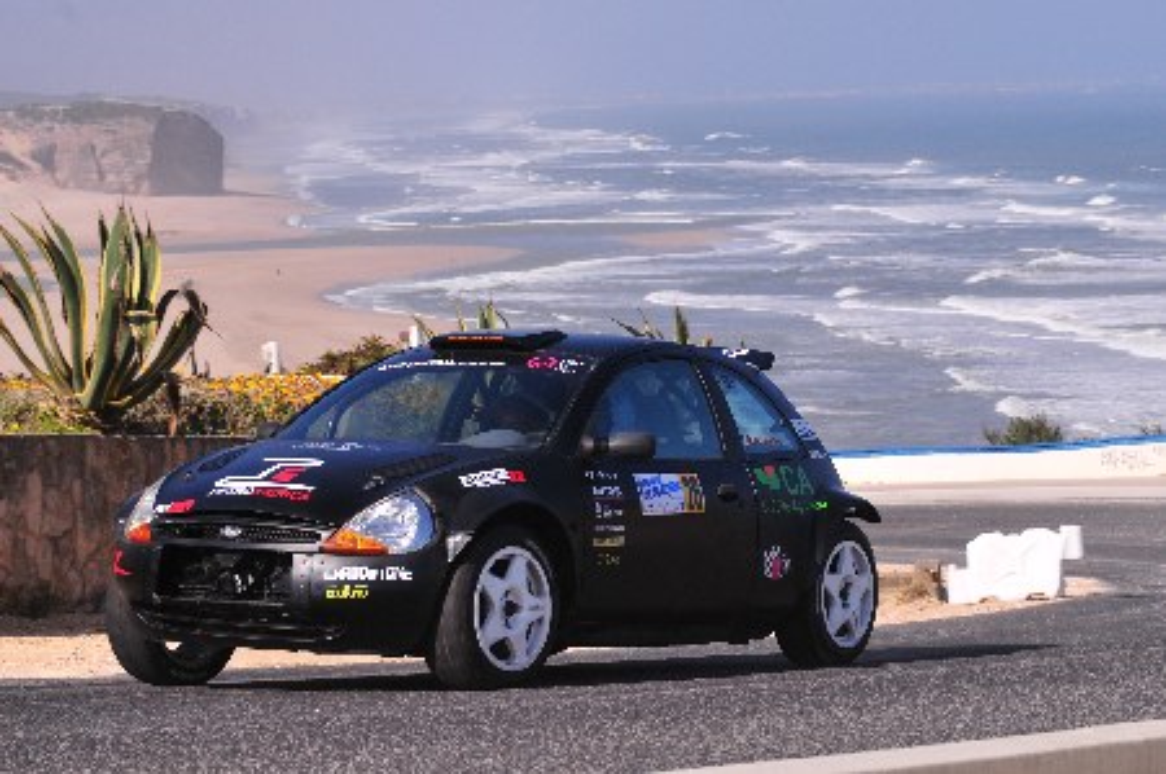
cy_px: 387
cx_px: 583
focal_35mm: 120
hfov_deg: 17.1
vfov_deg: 11.4
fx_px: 3882
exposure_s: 1/800
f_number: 6.3
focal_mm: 80
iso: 250
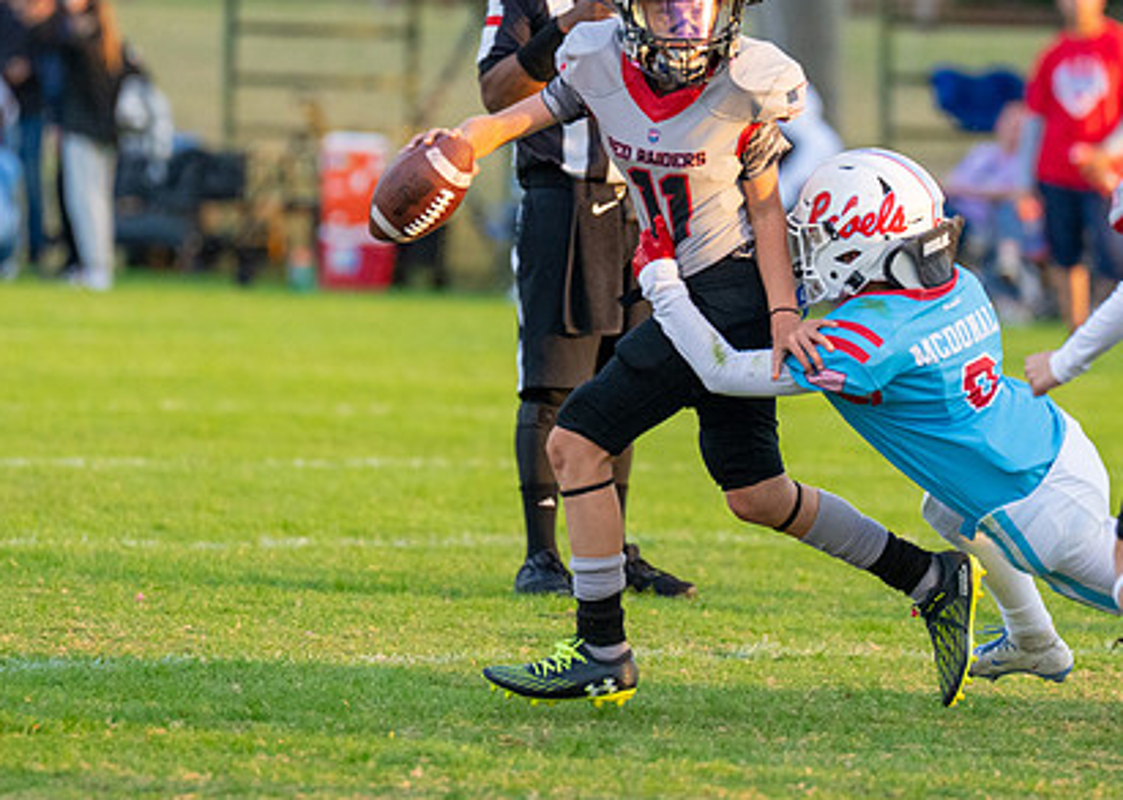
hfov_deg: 4.4
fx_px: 14470
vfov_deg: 3.2
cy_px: 338
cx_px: 680
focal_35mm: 454
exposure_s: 1/1600
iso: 1000
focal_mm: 200
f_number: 2.8
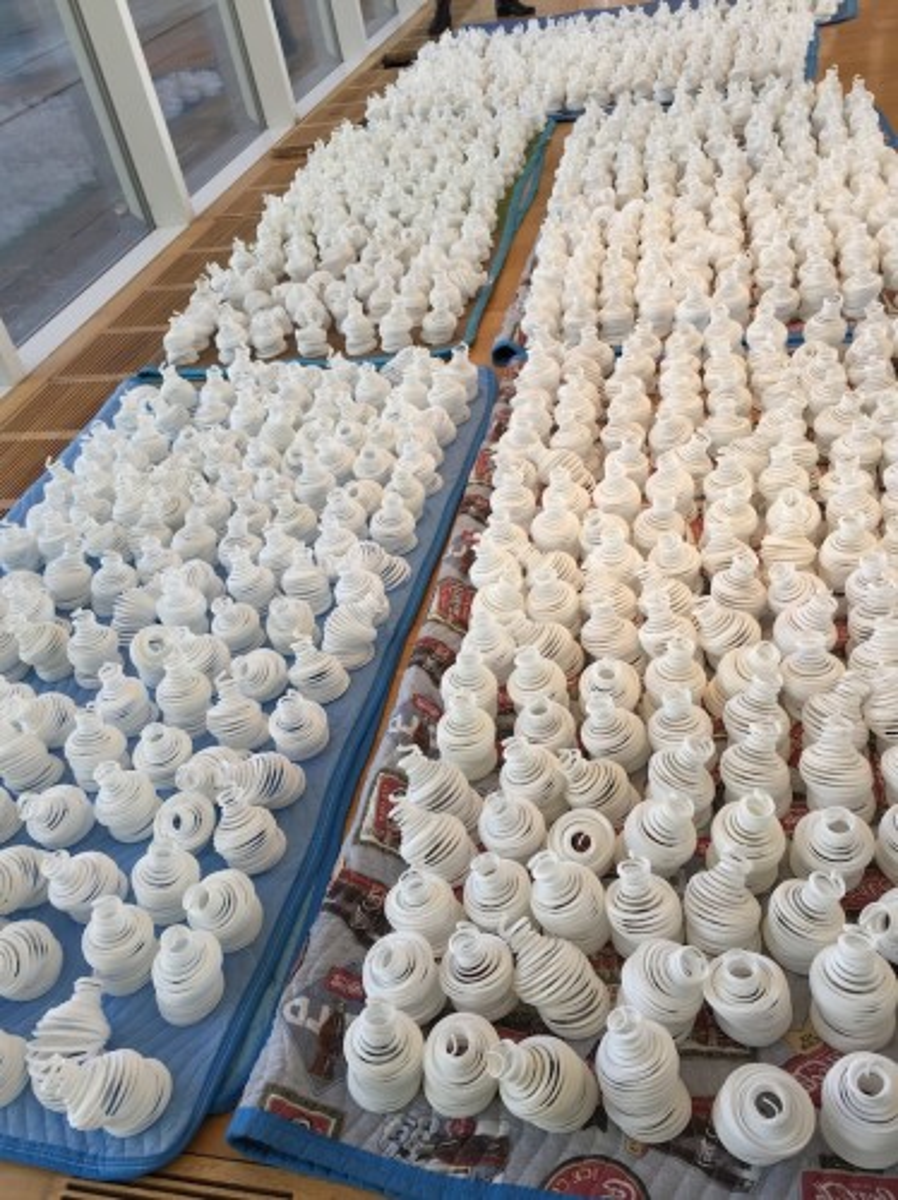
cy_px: 600
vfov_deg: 61.7
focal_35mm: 29
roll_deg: +12.4
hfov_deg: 48.2
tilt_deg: -36.7
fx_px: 1005
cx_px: 449
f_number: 2.2
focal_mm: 4.15
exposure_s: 1/173
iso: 32
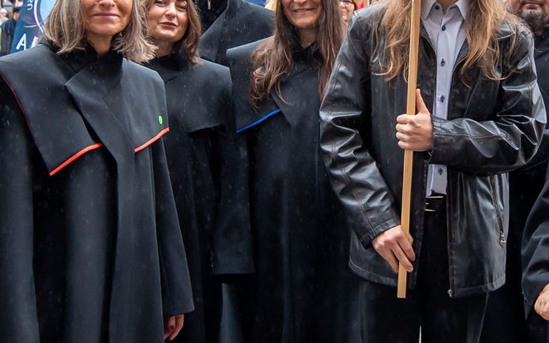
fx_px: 988
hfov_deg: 30.6
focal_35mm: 66
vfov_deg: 19.6
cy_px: 101
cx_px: 405
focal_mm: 15
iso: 360
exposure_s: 1/400
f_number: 2.8
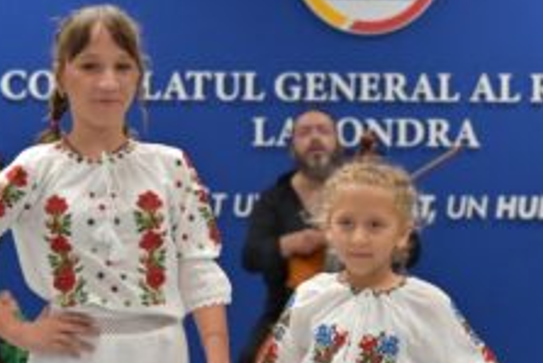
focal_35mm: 272
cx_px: 265
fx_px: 4105
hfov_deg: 7.6
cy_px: 404
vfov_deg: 5.0
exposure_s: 1/250
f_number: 6.3
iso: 5000
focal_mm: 101
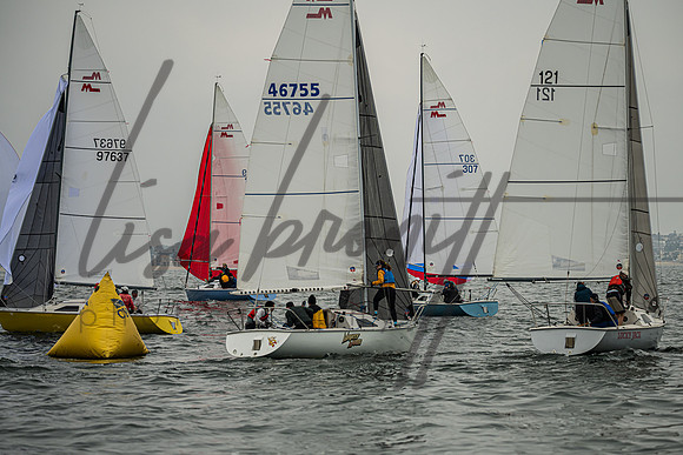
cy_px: 243
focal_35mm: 139
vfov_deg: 9.9
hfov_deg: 14.7
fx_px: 2640
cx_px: 365
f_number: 4.8
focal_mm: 130
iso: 200
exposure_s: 1/4000
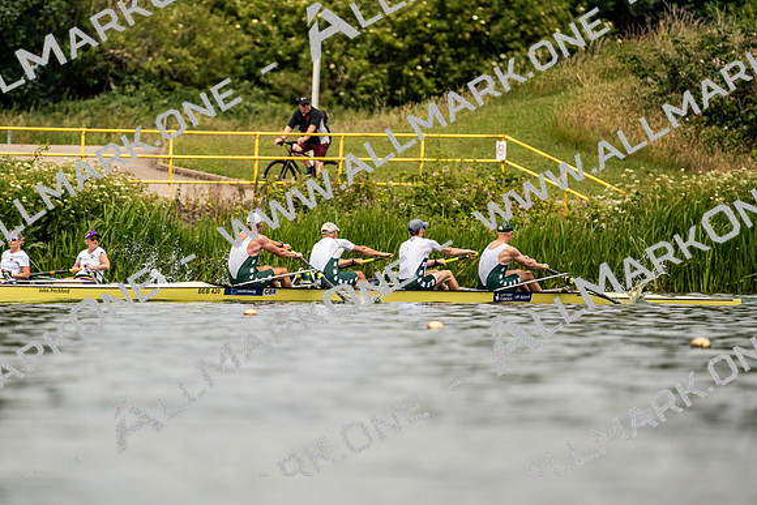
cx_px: 378
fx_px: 12240
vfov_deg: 2.4
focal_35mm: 582
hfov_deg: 3.5
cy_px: 252
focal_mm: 582
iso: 200
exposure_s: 1/2000
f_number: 6.3
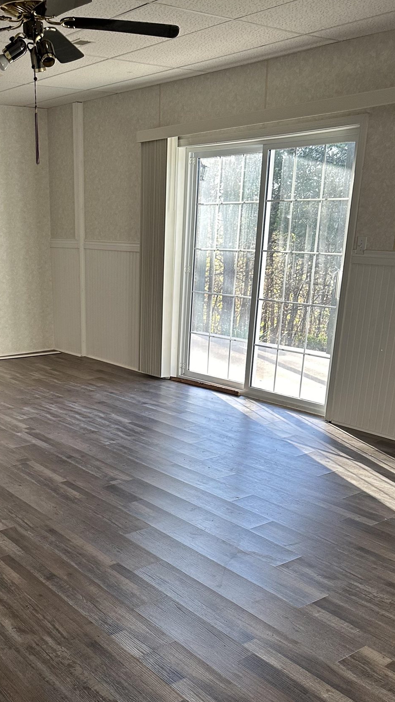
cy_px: 465
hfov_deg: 32.2
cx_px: 96
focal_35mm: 36
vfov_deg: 54.2
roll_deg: -2.3
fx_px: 670
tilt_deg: -17.9
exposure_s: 1/120
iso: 160
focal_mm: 6.86
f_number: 1.78
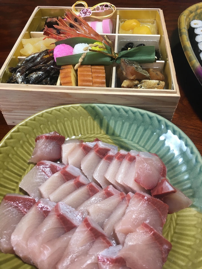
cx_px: 101
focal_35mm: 29
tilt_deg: -51.0
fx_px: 226
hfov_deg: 48.2
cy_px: 134
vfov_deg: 61.7
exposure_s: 1/30
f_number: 2.2
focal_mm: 4.15
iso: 80
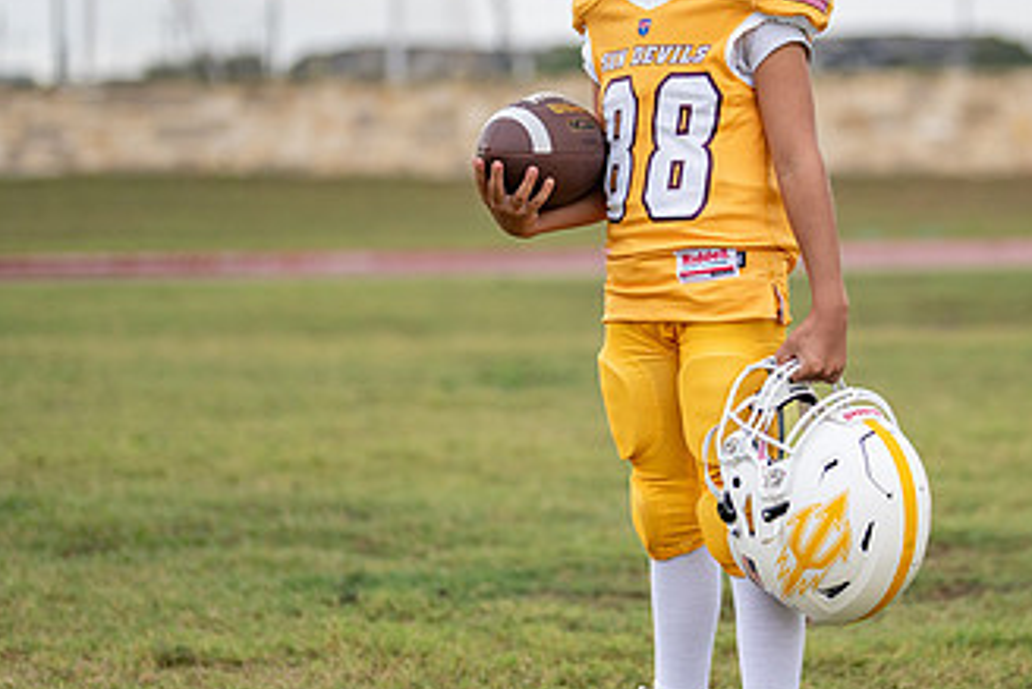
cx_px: 741
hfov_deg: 19.3
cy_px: 266
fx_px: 3011
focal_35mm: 105
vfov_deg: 13.0
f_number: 1.2
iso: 250
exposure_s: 1/1000
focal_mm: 50
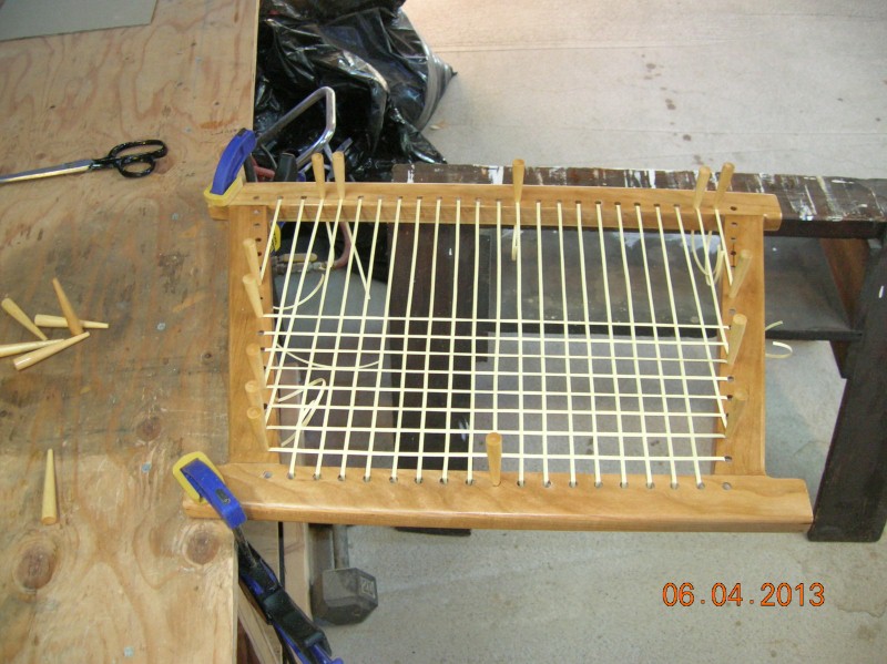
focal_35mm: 34
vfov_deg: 41.8
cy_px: 332
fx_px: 871
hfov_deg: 54.0
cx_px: 444
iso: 200
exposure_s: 1/23.3
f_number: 2.9
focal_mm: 5.7
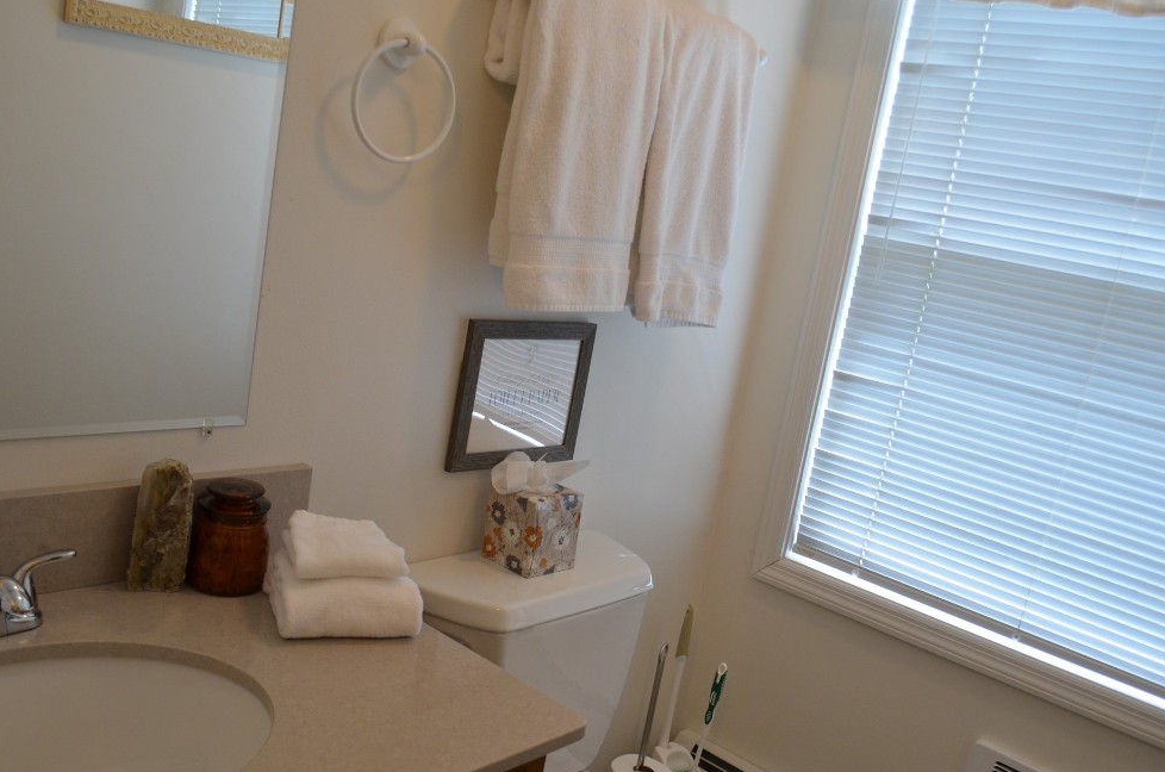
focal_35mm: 32
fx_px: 1034
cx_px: 513
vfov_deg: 40.9
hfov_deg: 58.6
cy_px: 441
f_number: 4
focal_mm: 18
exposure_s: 1/60
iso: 560
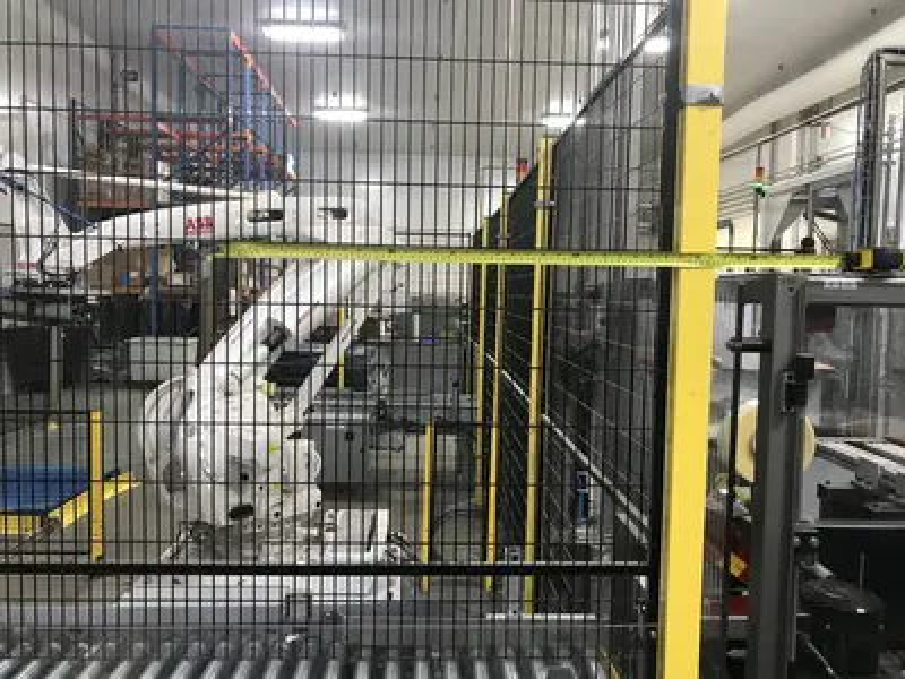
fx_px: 732
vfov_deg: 49.7
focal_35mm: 28
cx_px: 452
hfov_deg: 63.4
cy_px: 340
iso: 40
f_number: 1.8
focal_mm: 4
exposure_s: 1/15
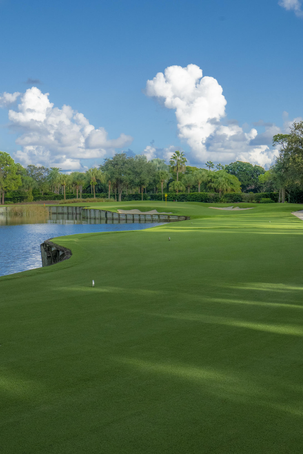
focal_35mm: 52
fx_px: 657
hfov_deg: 26.0
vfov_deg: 38.2
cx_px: 152
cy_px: 227
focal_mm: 35
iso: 2500
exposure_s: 1/1600
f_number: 11
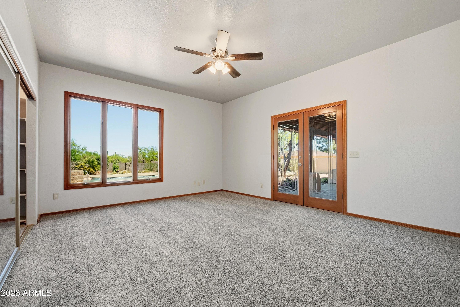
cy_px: 154
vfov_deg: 81.2
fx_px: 179
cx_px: 230
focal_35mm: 14
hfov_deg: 104.2
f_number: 9
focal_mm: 14
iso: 250
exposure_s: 1/80
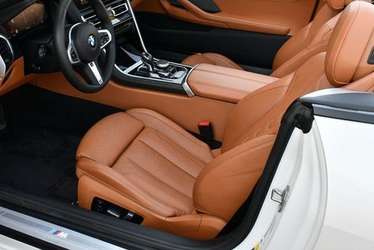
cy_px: 86
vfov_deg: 27.9
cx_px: 158
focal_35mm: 48
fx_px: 499
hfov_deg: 41.0
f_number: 5.6
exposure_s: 1/250
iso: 320
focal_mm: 18
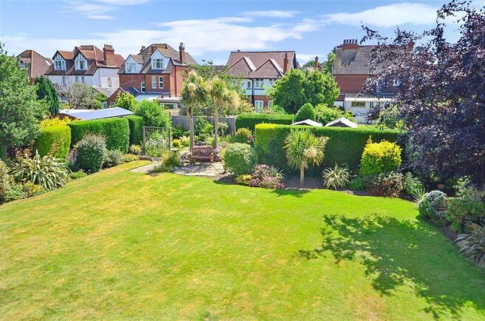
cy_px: 160
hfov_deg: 62.0
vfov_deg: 43.4
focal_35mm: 30
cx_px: 242
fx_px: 403
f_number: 5.6
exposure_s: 1/400
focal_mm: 20
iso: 200
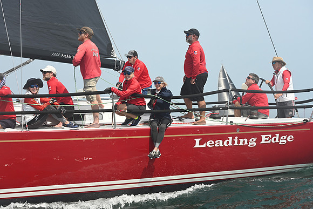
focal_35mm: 86
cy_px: 104
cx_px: 156
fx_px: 748
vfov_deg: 15.9
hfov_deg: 23.6
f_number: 6.3
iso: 320
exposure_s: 1/1250
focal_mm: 86
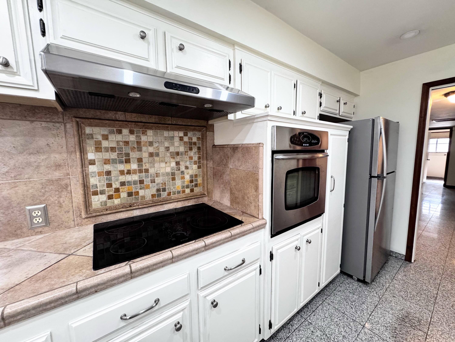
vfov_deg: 85.7
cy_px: 171
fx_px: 184
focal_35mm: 14
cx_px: 228
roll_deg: +0.9
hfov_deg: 102.1
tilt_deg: -5.8
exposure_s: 1/60
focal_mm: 2.22
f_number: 2.2
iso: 250
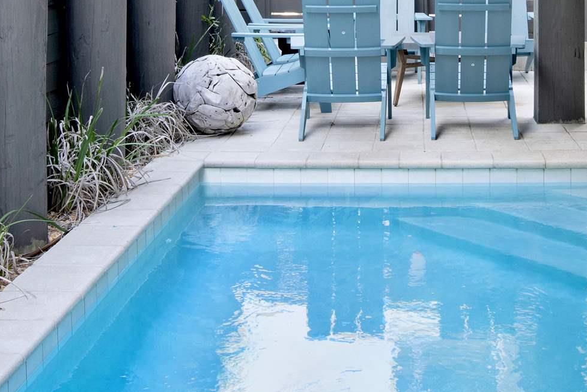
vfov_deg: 19.4
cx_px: 408
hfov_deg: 30.2
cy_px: -82
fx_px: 1076
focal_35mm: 66
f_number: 11
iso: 200
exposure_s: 1/30
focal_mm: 21
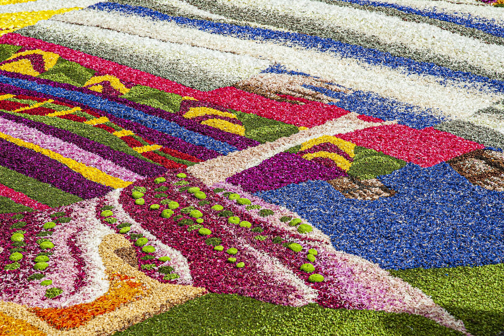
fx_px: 1679
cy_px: 168
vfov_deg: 11.4
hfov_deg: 17.1
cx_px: 252
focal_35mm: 120
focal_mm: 120
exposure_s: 1/320
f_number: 13
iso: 250
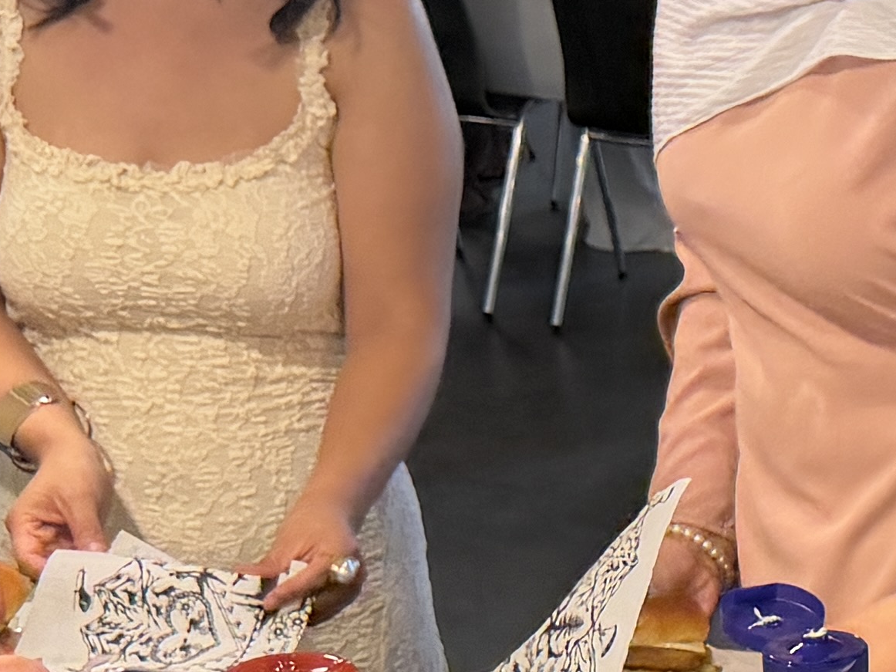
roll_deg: -0.9
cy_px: 535
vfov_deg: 12.5
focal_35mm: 118
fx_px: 3054
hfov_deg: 15.1
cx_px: 1463
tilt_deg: -18.7
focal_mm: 6.76
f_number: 1.78
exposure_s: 1/100
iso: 250
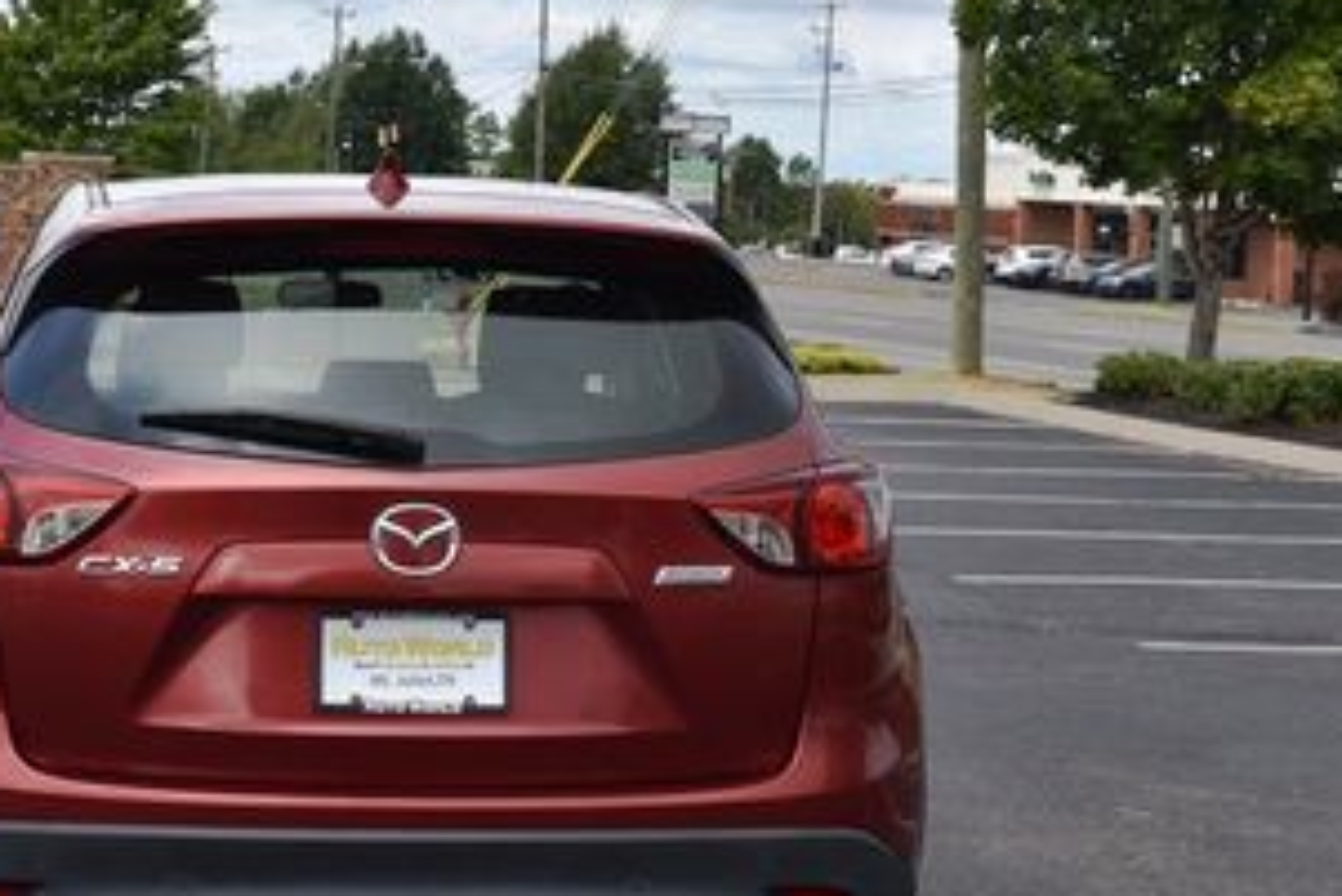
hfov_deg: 19.9
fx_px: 3804
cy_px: 238
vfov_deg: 13.4
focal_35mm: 102
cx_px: 437
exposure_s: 1/250
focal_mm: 32
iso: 125
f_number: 8
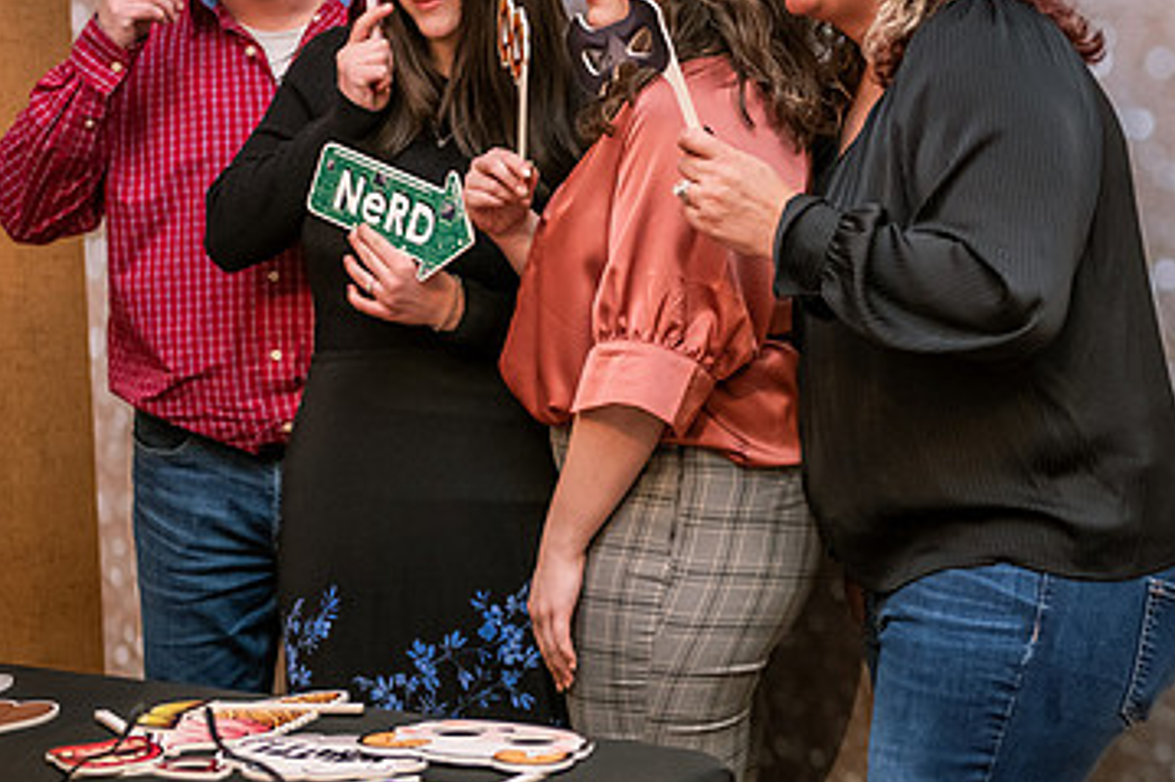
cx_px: 527
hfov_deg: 22.9
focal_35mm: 89
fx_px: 2903
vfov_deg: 15.3
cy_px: 201
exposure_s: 1/160
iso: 1600
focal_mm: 55
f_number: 3.2
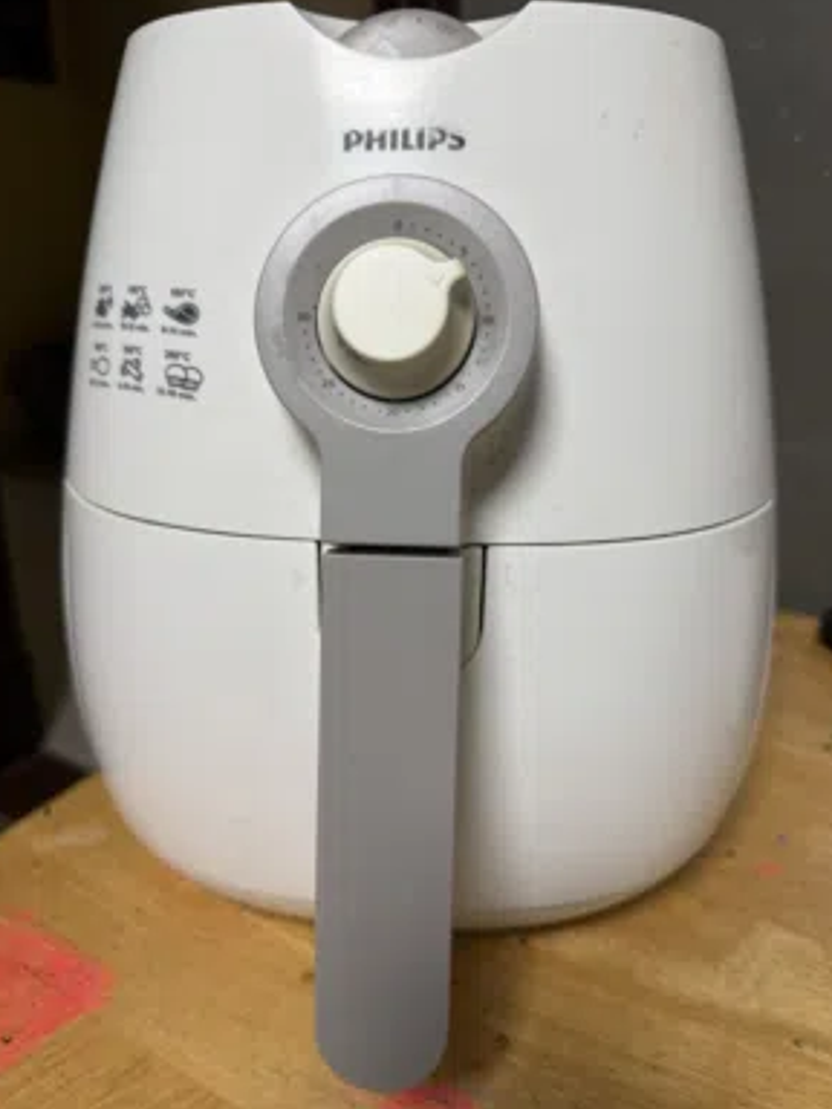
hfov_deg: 54.9
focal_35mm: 25
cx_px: 419
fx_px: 801
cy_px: 534
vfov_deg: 69.4
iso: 160
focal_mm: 6.76
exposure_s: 1/50
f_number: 1.78
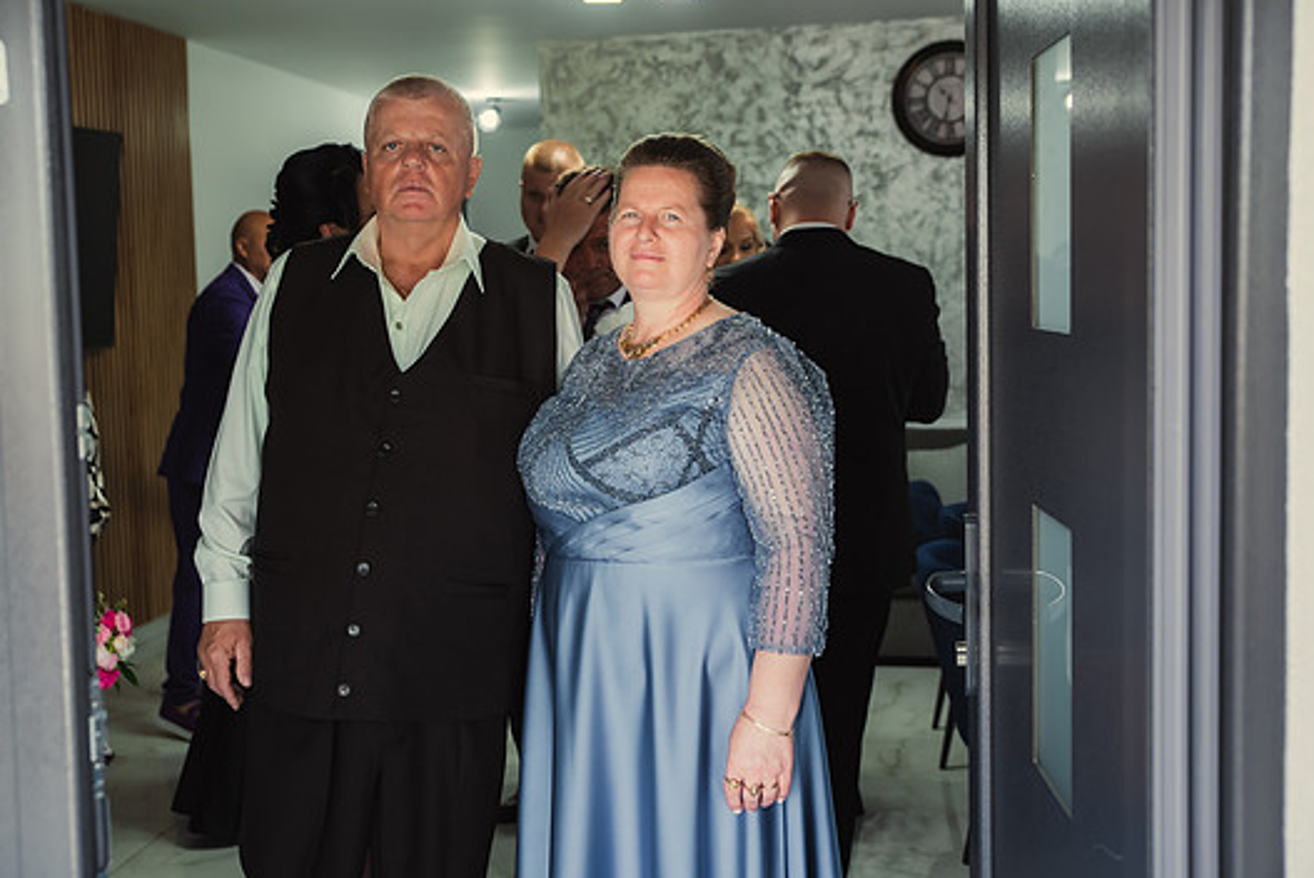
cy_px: 410
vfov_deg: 30.5
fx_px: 1607
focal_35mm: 44
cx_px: 611
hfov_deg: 44.4
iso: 200
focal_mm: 40
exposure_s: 1/50
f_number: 3.5
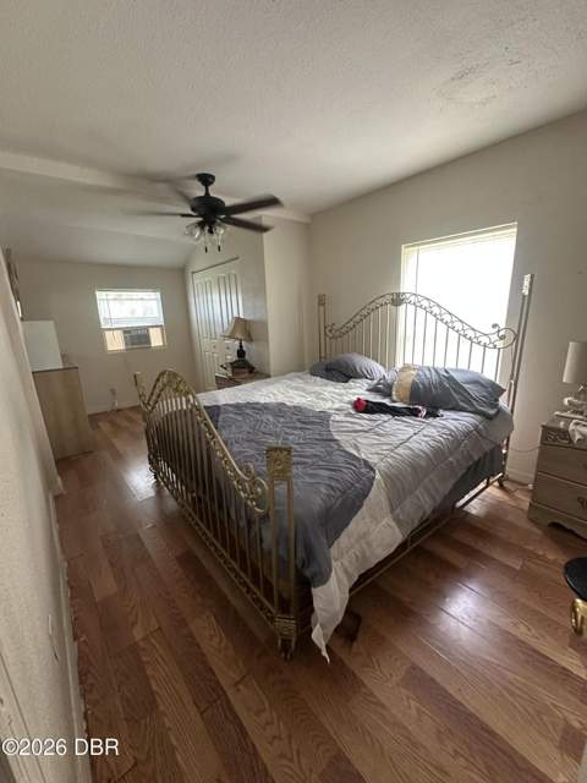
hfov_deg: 85.7
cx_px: 294
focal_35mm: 14
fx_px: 317
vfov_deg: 102.1
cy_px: 392
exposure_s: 1/60
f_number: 2.2
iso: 400
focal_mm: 2.22
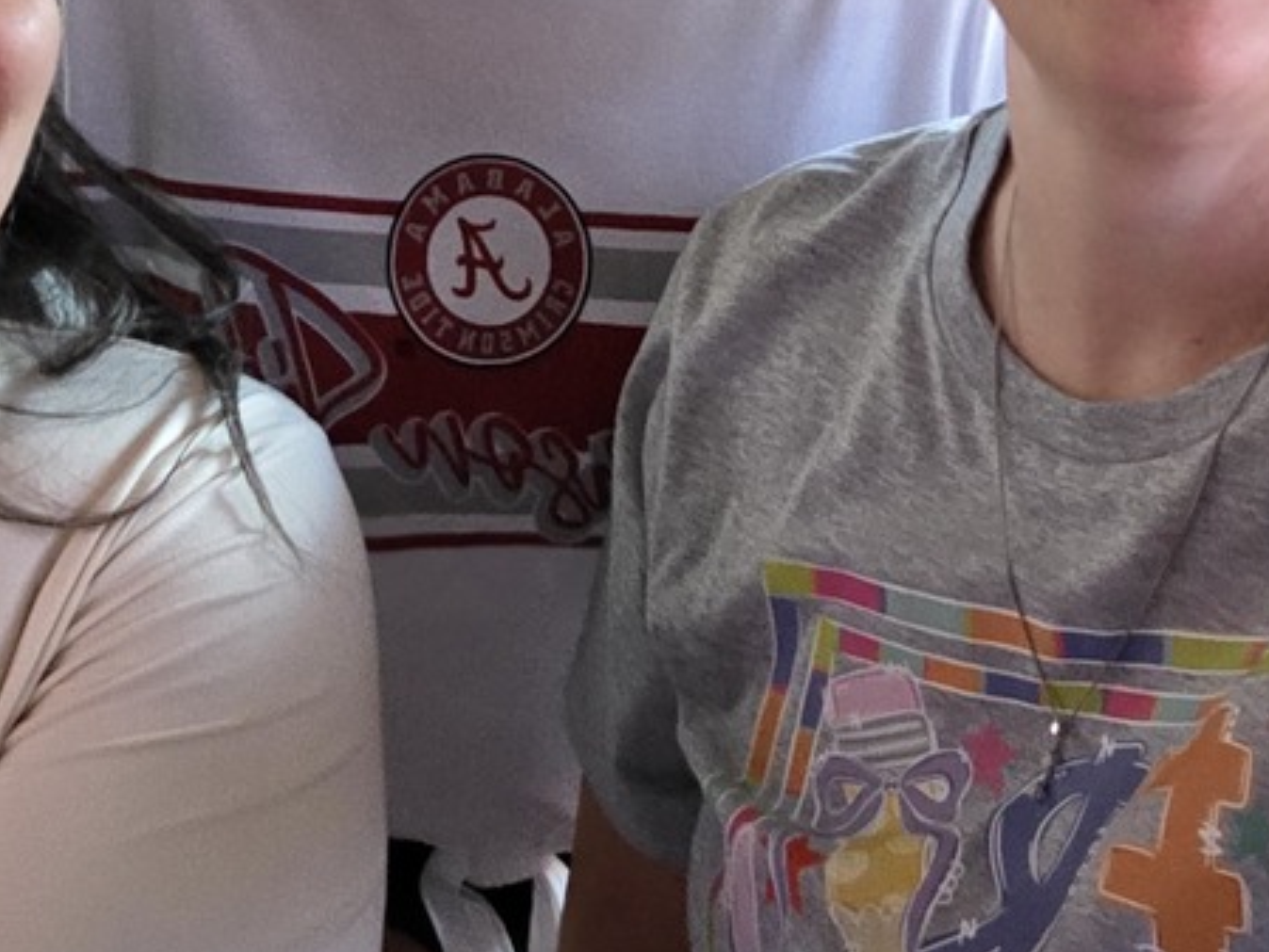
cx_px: 495
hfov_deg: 33.6
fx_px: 2090
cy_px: -119
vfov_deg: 23.9
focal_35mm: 57
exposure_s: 1/17.2
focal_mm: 3.3
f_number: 2.2
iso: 1000
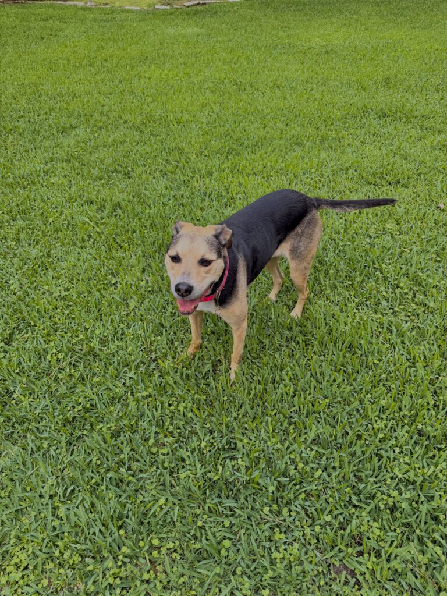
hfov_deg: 56.8
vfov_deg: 71.6
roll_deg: +3.9
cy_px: 298
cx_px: 224
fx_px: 413
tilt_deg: -39.4
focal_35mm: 24
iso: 64
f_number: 1.78
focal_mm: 6.76
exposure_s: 1/249
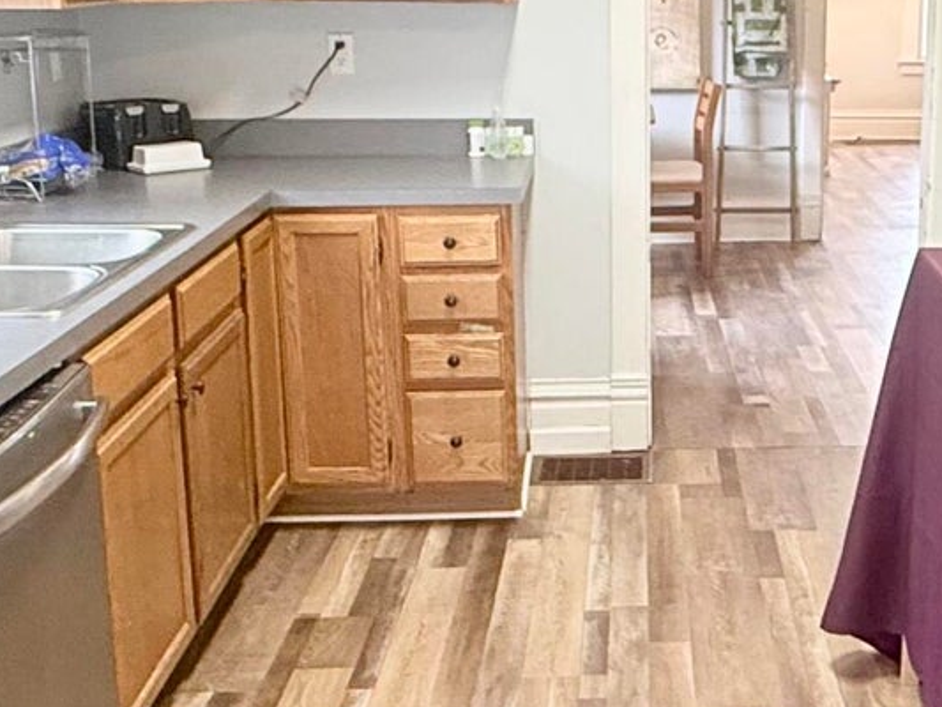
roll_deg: -0.6
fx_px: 1524
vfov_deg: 26.1
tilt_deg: -13.6
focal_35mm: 56
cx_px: 743
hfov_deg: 33.4
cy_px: 302
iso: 320
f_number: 2.2
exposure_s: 1/60
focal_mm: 2.22
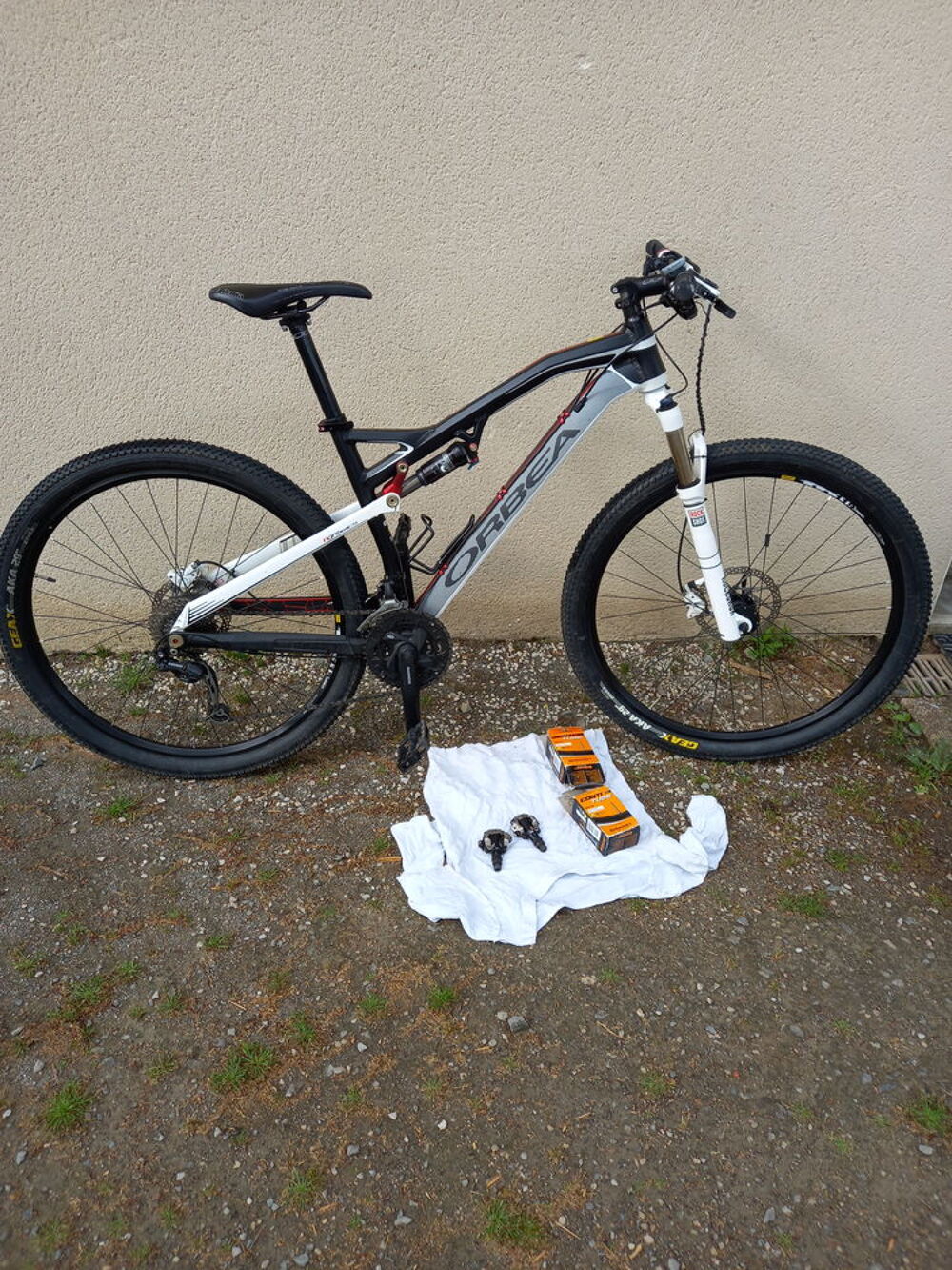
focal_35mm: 25
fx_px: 917
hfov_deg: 54.9
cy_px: 635
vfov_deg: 69.4
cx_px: 476
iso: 25
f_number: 2
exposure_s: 1/243
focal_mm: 4.6
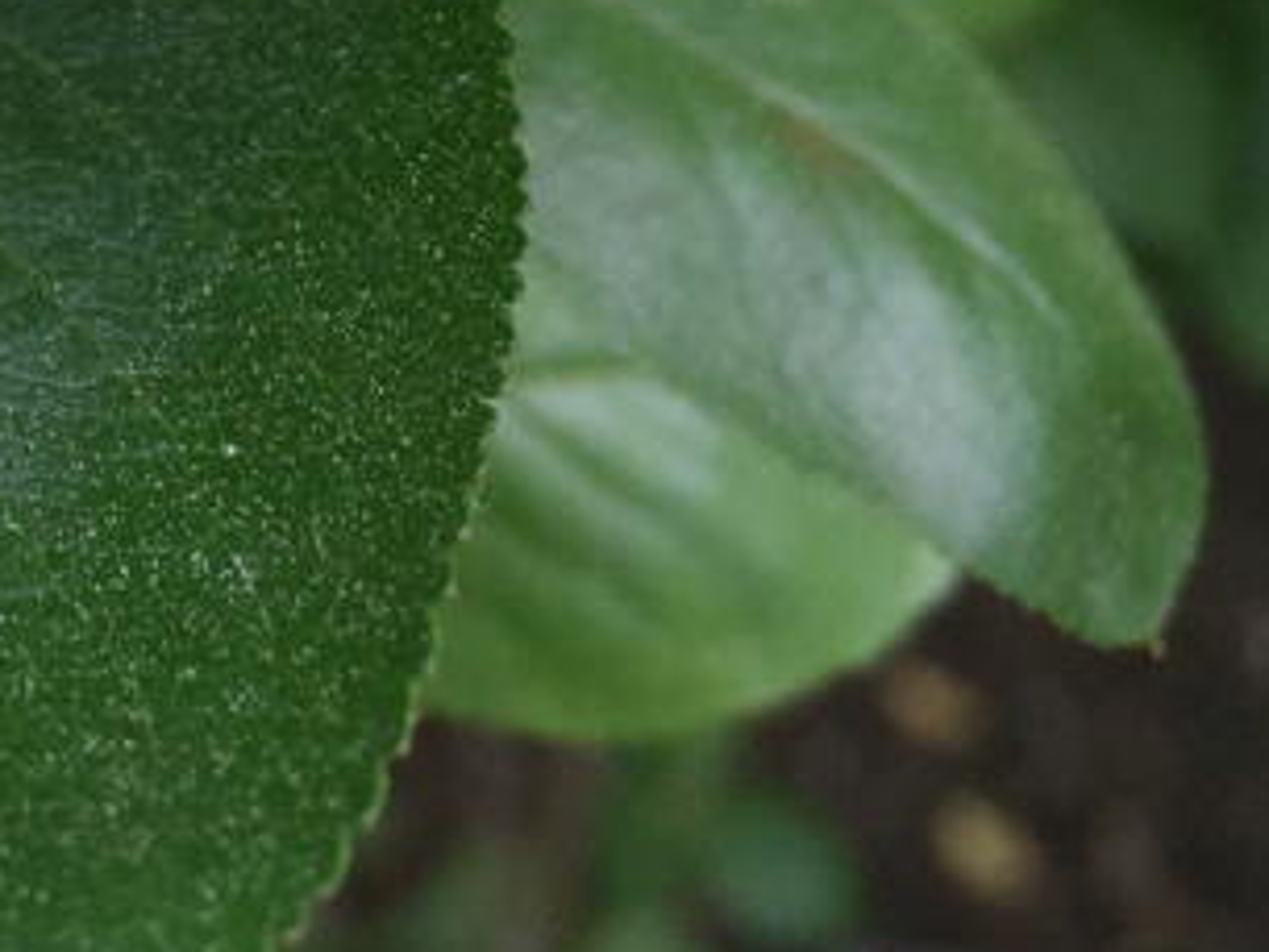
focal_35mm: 95
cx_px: -154
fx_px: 3484
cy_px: -528
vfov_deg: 14.4
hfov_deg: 19.7
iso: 32
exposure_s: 1/1236
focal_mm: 4.15
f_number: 2.2
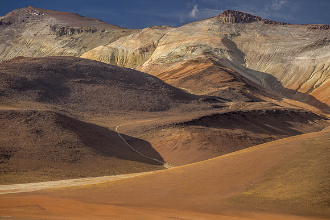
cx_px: 165
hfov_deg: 10.8
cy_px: 110
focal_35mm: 190
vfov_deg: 7.2
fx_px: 1742
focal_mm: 190
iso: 560
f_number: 10
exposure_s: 1/320
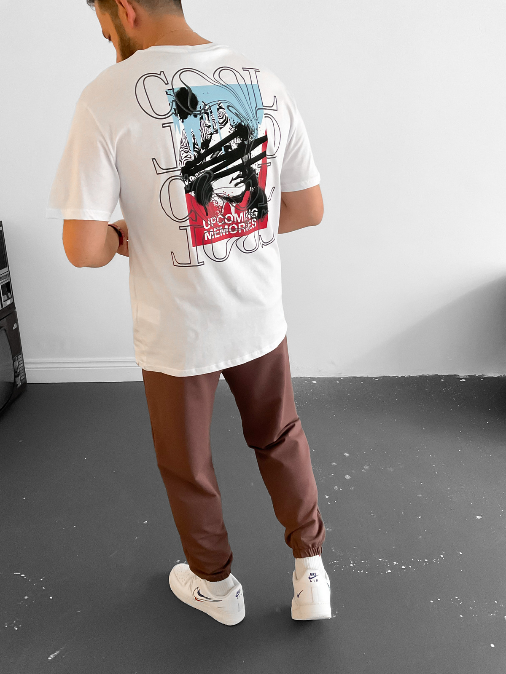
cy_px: 337
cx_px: 253
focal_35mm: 29
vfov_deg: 61.7
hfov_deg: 48.2
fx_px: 565
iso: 320
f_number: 1.8
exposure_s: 1/45
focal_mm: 3
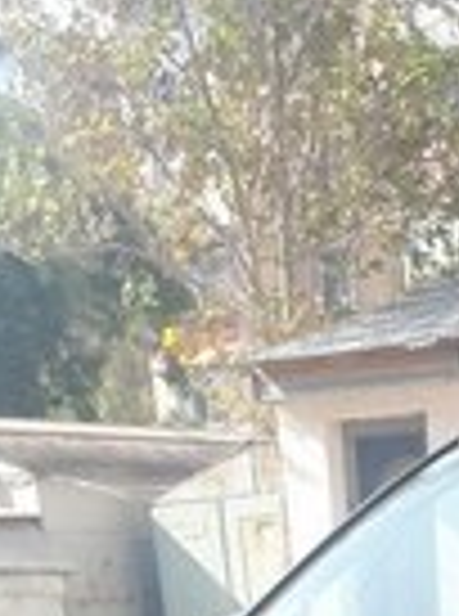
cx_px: 594
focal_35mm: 98
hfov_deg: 14.4
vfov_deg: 17.0
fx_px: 1741
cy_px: 1070
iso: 40
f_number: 1.9
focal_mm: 3.6
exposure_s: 1/360
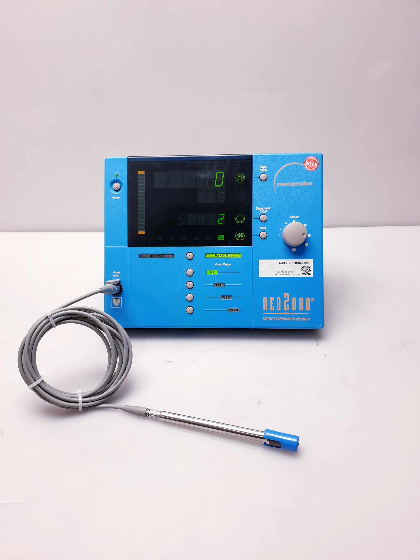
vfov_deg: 67.3
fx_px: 421
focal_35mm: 26
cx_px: 210
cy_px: 280
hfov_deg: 53.1
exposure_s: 1/100
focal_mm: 4.3
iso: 64
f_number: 2.4
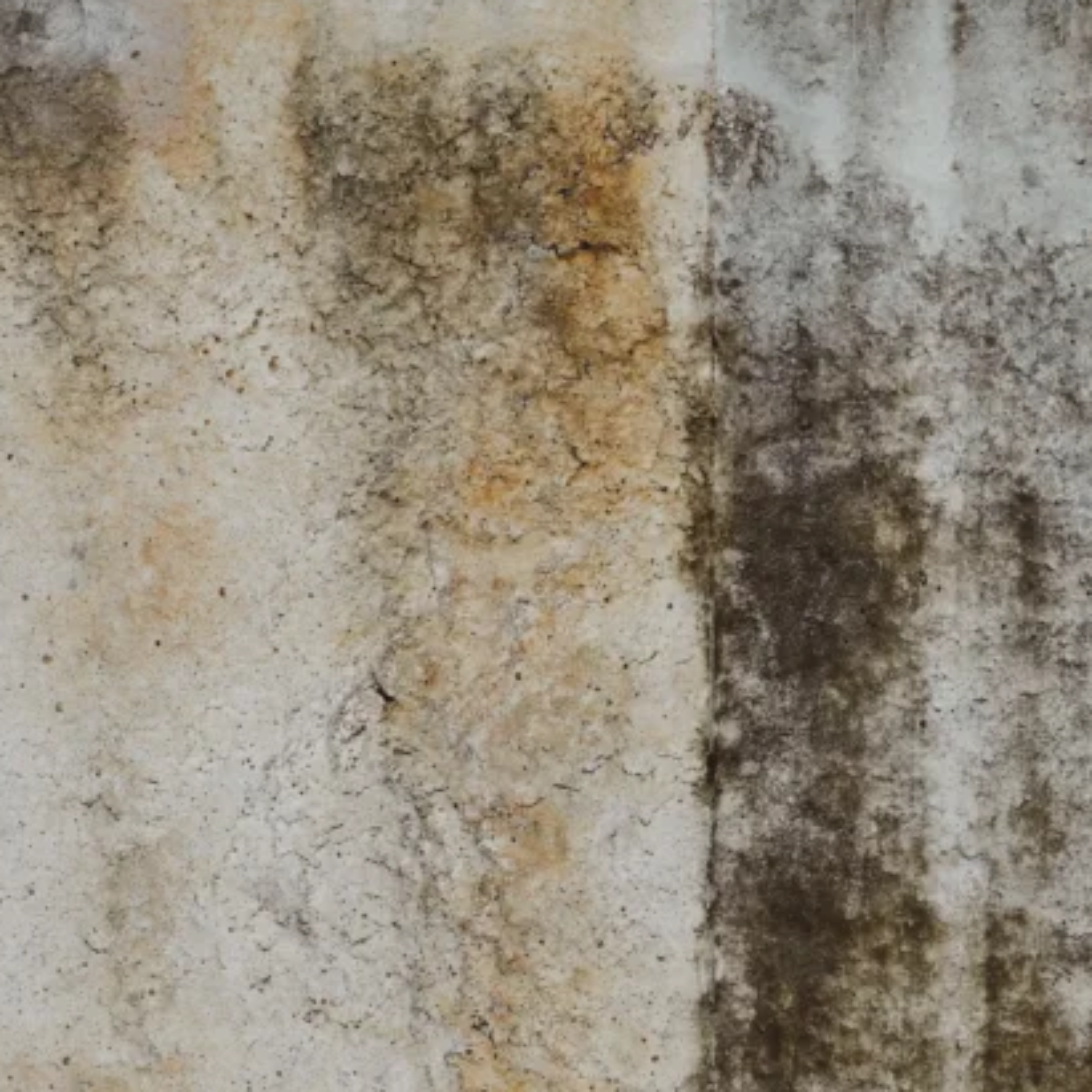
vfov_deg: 8.0
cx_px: 215
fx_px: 7818
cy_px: 852
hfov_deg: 8.0
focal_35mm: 219
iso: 400
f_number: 5.6
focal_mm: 69
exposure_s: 1/250
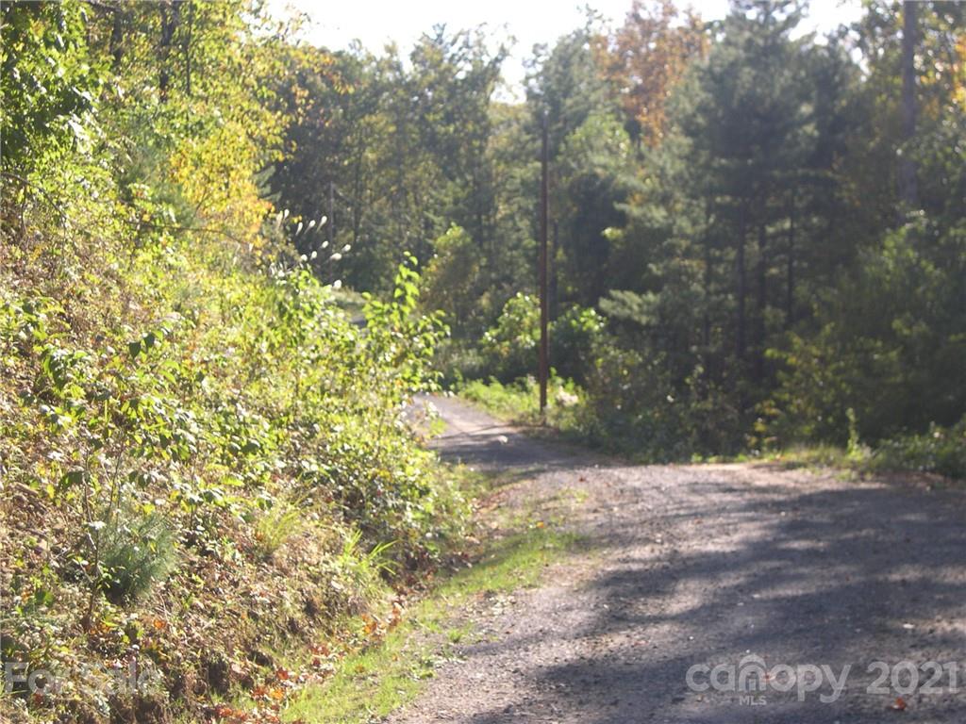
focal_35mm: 77
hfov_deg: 25.3
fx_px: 2149
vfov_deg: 19.1
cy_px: 362
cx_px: 483
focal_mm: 16.3
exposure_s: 1/216
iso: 100
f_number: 4
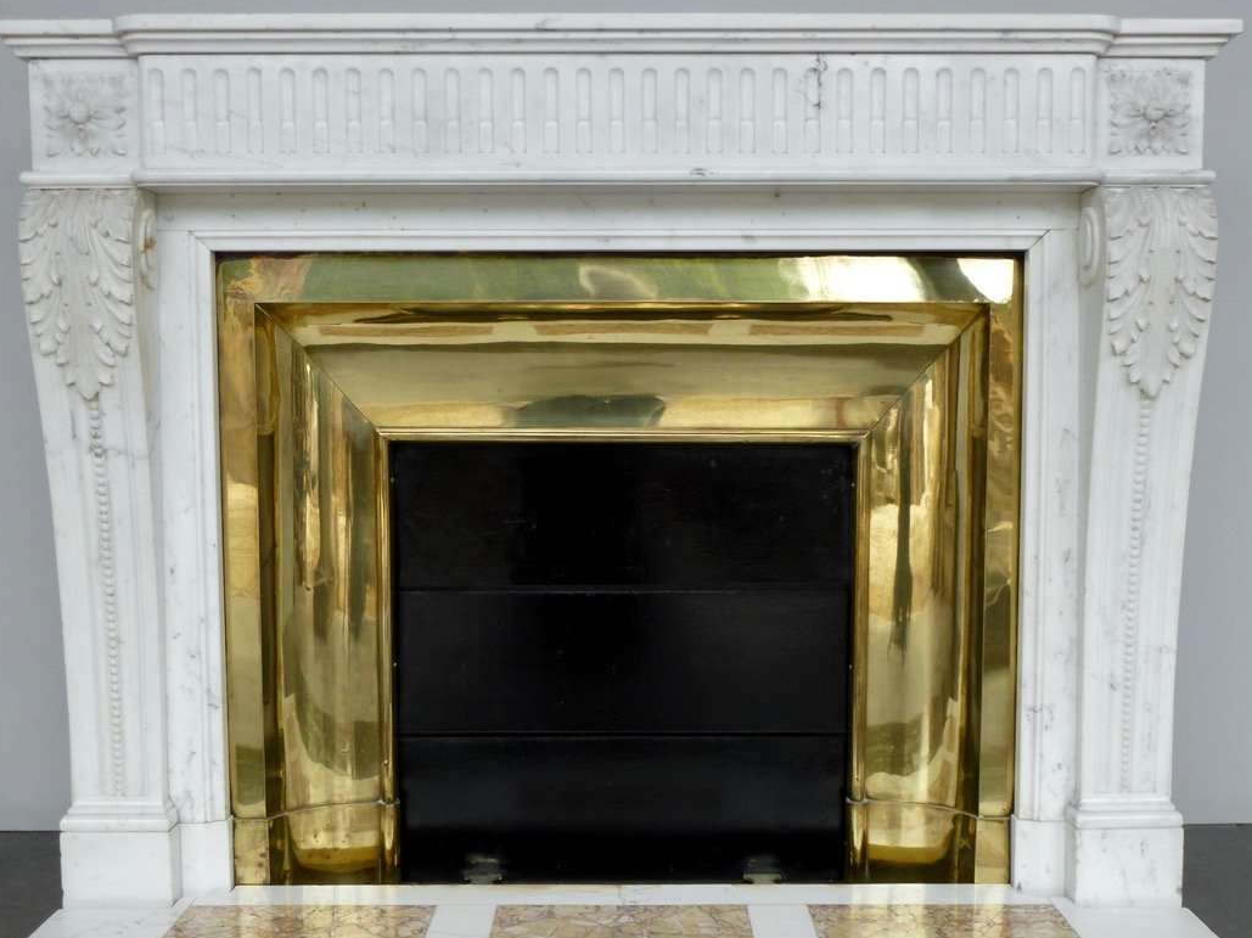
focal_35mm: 35
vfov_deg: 40.6
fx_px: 1265
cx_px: 634
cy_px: 511
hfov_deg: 52.6
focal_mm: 5.4
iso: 100
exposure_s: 1/160
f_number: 3.5
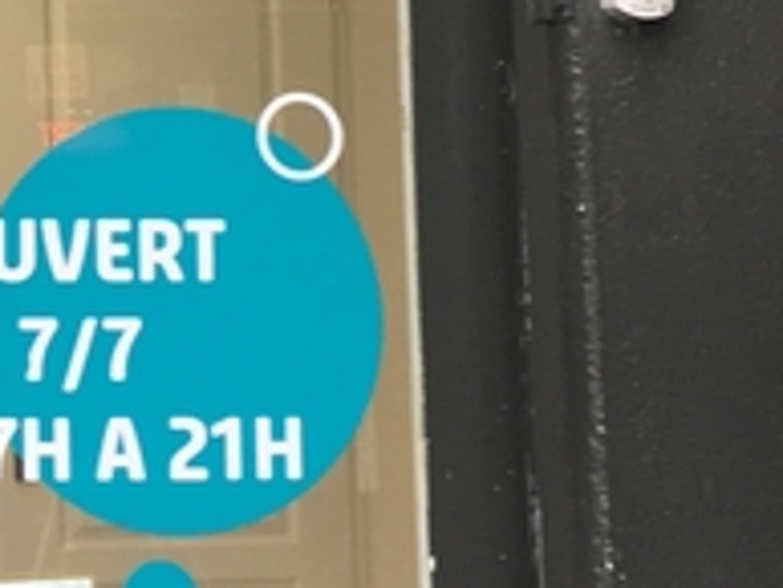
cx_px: -337
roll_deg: +1.1
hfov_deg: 13.1
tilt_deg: +5.2
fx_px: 3259
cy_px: -93
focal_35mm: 144
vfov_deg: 10.2
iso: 40
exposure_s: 1/100
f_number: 2.2
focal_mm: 4.15
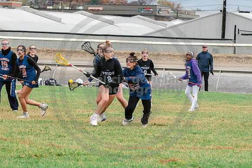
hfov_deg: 10.1
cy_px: 98
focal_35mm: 204
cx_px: 98
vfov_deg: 6.7
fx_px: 1427
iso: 400
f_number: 6.3
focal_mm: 125
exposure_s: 1/500
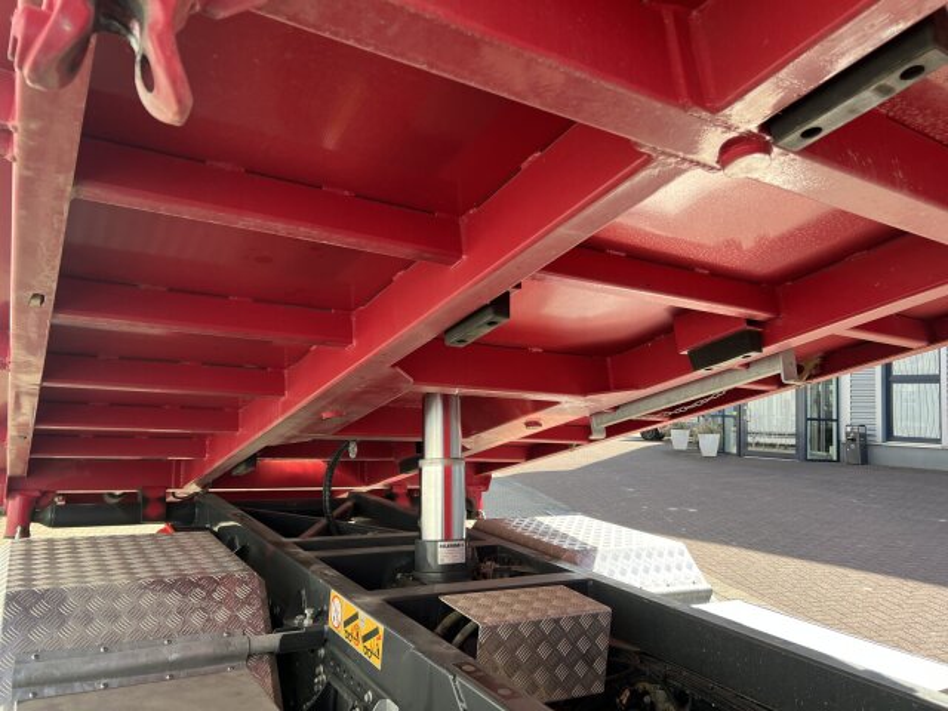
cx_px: 474
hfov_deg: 67.3
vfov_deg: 53.1
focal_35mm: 26
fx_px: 712
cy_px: 356
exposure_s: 1/528
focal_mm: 5.7
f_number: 1.5
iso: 50
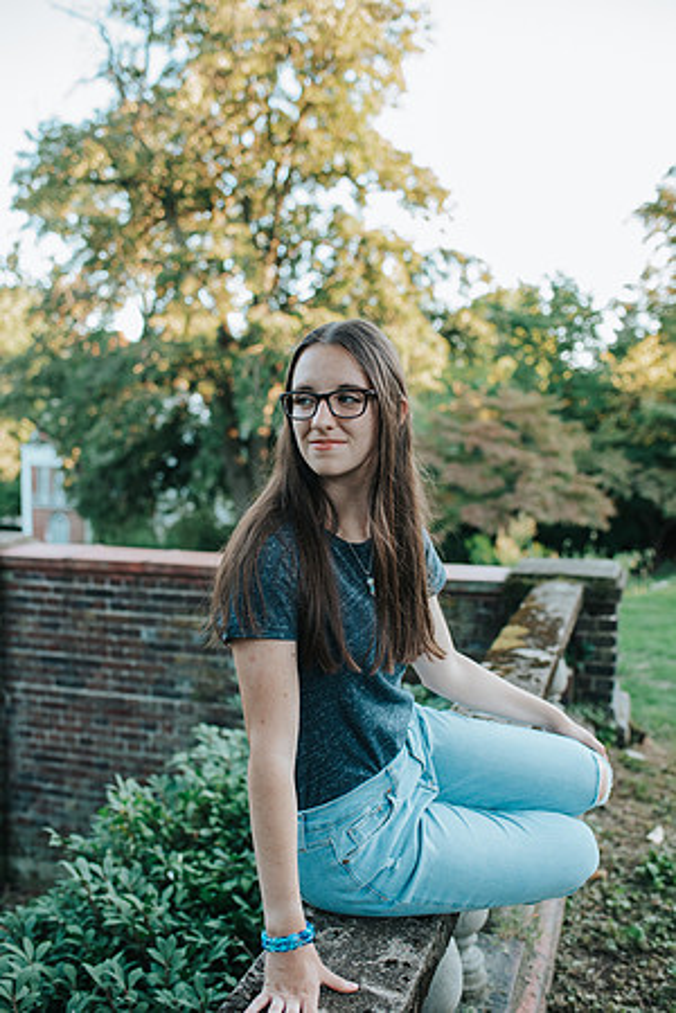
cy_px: 506
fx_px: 986
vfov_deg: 54.4
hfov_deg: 37.9
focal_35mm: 35
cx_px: 338
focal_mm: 35
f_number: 2.8
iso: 1000
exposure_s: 1/640
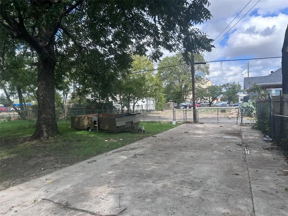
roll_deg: +2.6
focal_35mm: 26
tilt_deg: -0.1
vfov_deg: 53.1
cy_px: 108
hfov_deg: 67.3
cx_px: 144
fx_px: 216
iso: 50
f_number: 1.5
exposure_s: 1/1645
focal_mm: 5.7
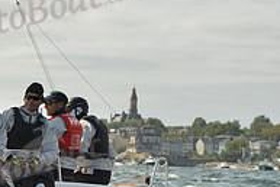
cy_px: 108
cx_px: -139
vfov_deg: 5.0
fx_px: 2148
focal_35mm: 276
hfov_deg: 7.3
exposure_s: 1/1600
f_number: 8
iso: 400
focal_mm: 92
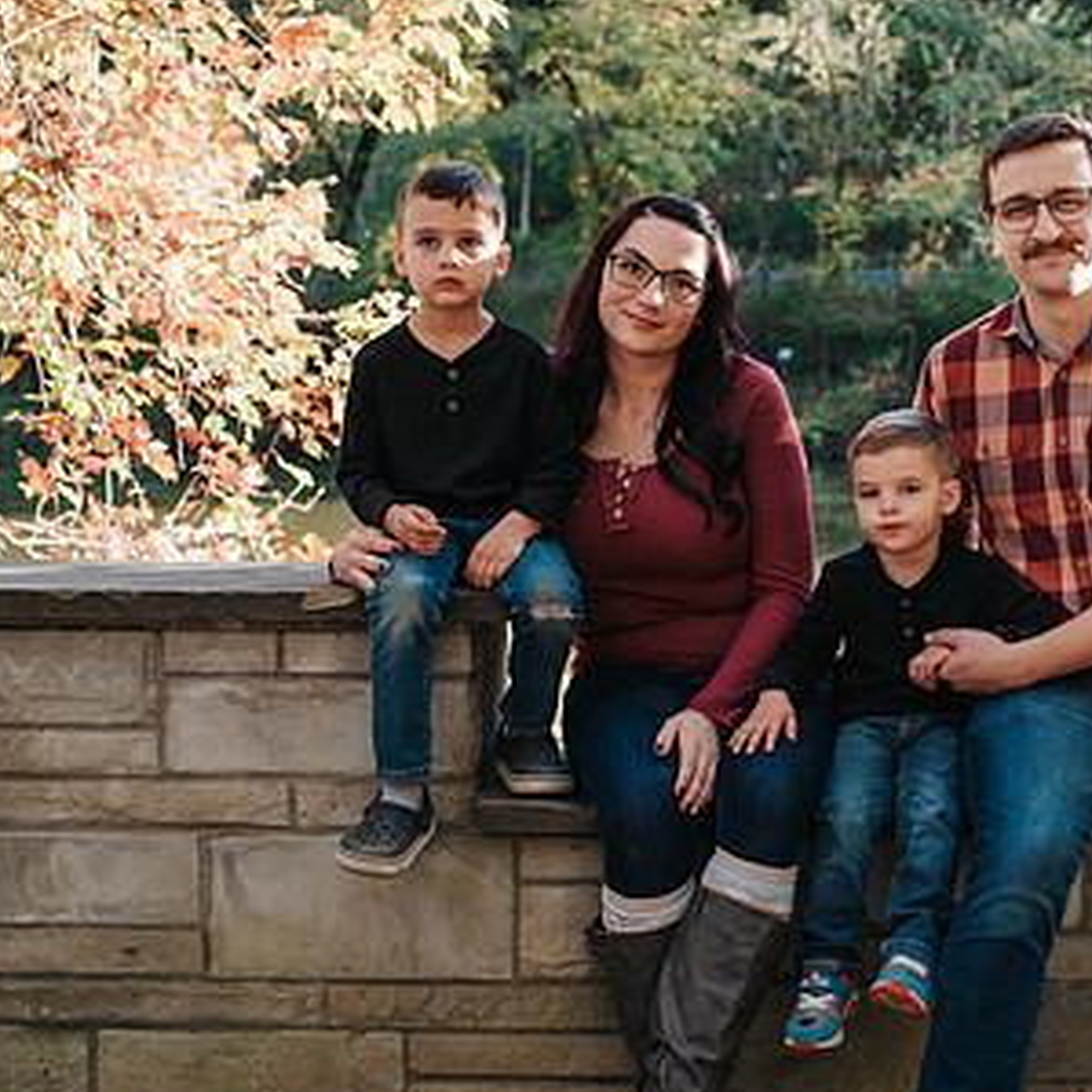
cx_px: 851
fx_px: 2213
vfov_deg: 27.7
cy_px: 568
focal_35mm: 62
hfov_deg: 27.3
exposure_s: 1/640
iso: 560
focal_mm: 35
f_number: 3.5
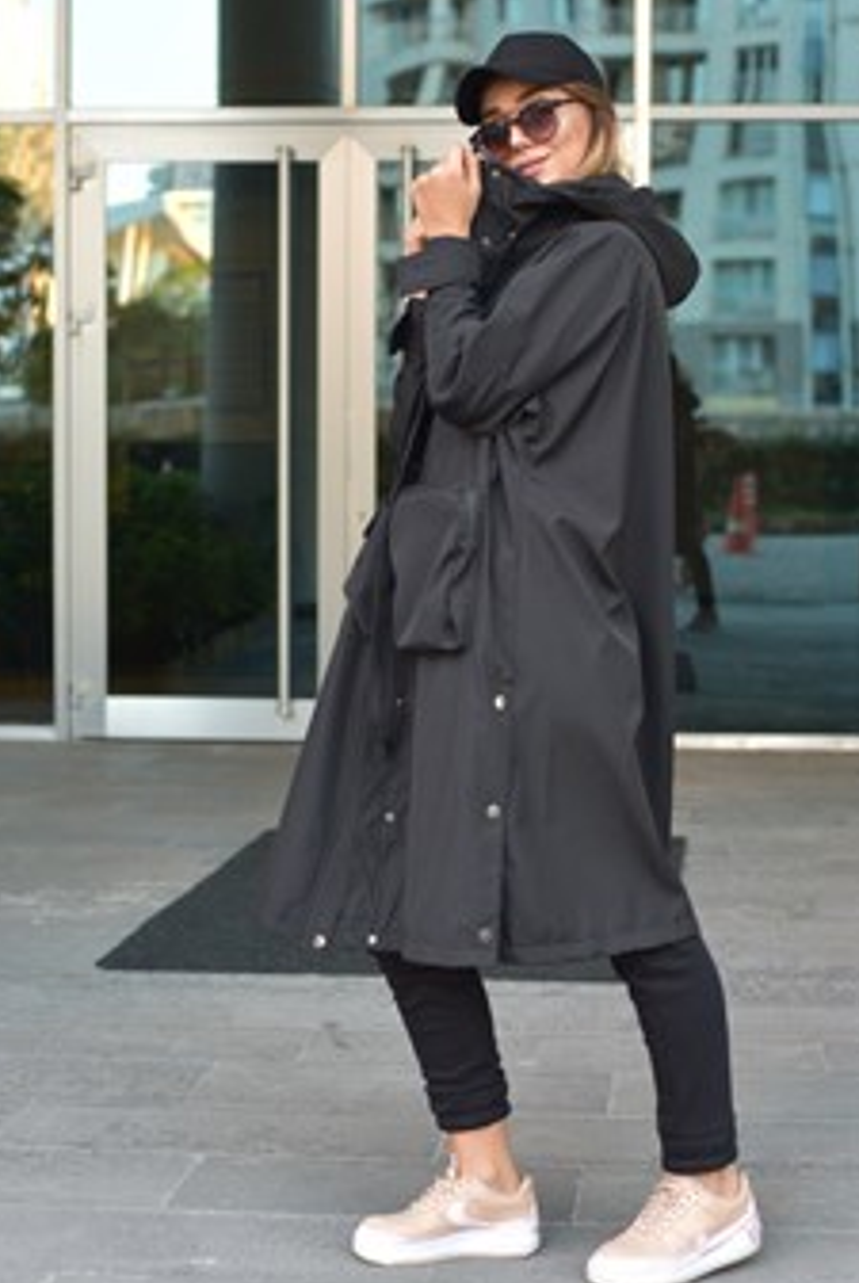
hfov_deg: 19.8
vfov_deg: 29.2
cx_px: 500
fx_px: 2462
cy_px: 634
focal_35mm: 69
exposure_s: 1/160
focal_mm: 50
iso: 1000
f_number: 3.2
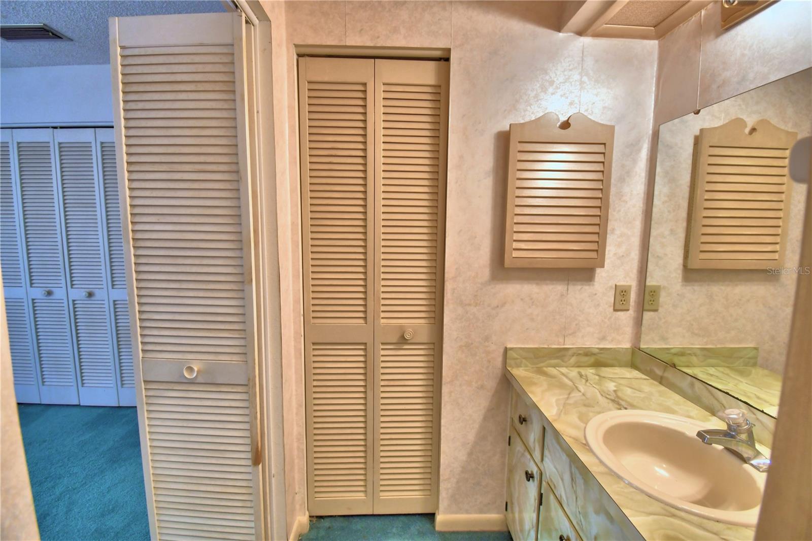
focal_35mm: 15
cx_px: 406
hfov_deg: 100.4
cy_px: 270
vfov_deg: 77.3
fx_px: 338
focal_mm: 10
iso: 400
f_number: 4.5
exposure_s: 1/30
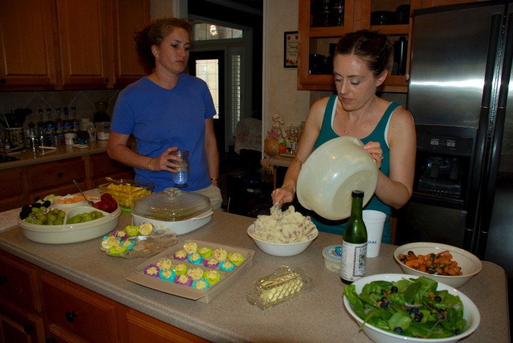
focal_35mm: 30
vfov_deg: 43.7
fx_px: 428
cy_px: 172
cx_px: 256
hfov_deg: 61.9
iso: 200
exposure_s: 1/60
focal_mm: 20
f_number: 3.8
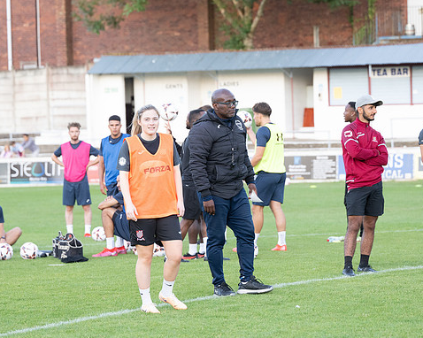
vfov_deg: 9.4
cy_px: 170
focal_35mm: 164
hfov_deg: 11.8
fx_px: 2052
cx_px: 196
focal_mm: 96
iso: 1000
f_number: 3.2
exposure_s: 1/320
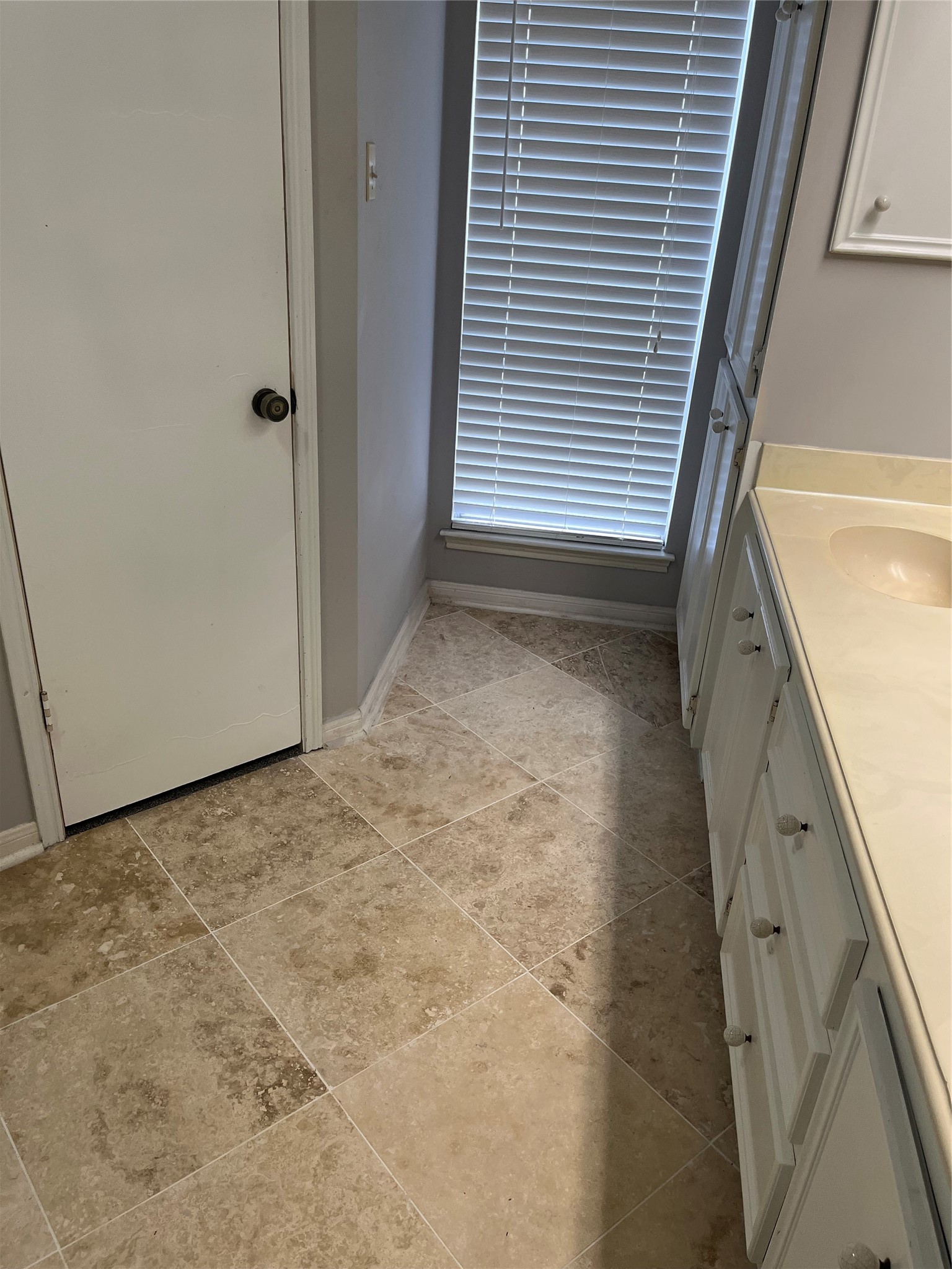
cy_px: 634
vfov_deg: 67.3
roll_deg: -3.0
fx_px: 953
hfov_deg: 53.1
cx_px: 476
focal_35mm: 26
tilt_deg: -28.3
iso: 80
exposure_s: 1/120
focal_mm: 5.1
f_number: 1.6
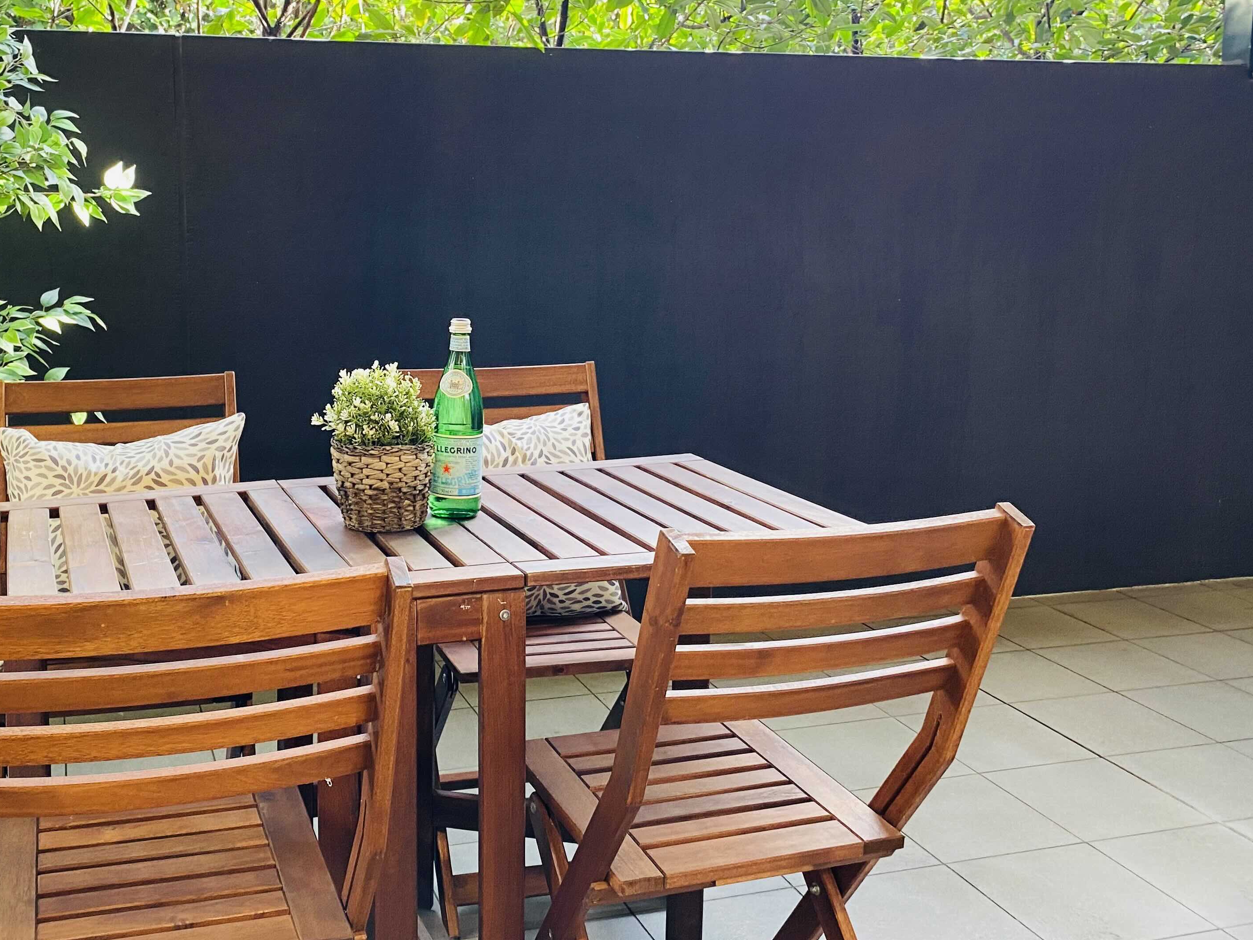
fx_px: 1339
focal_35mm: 37
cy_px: 364
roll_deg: +0.4
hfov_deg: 49.4
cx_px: 434
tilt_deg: -8.4
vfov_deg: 38.5
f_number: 1.8
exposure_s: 1/50
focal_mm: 4.25
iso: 80
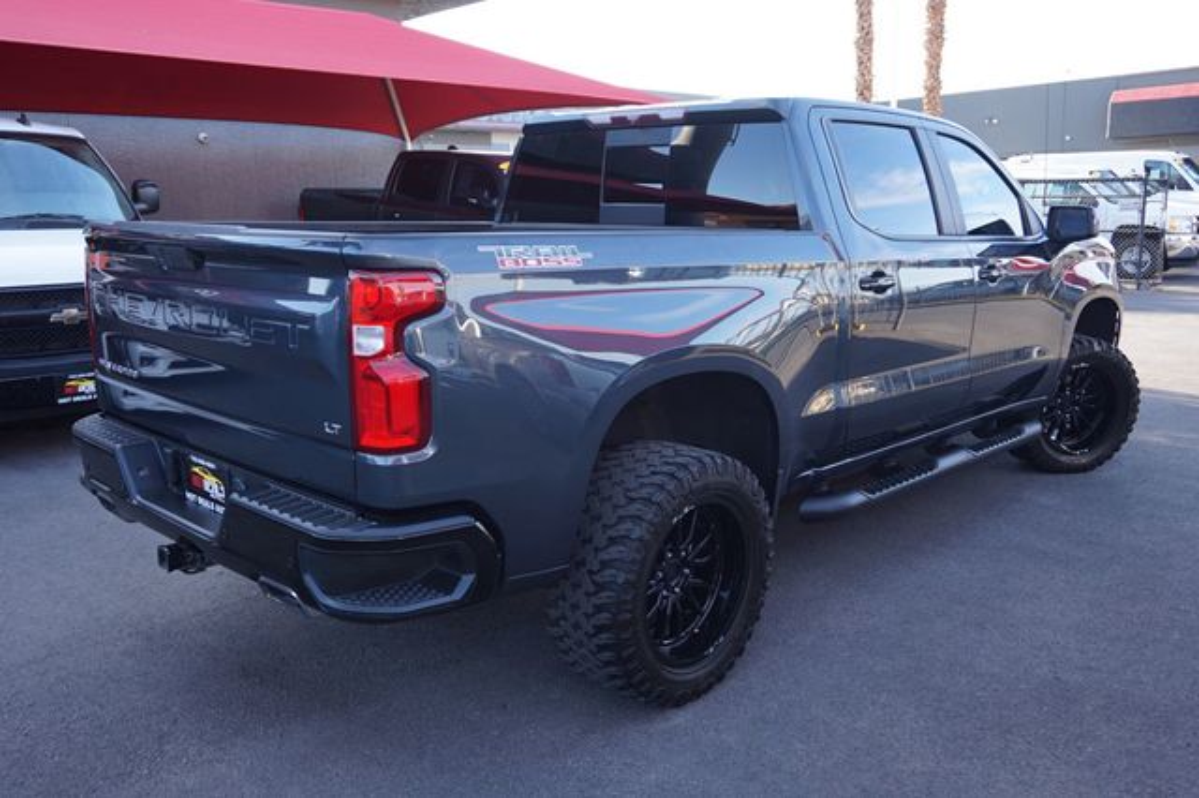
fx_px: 999
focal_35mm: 30
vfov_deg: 43.6
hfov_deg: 62.0
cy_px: 399
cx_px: 600
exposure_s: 1/60
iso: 100
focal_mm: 20
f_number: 4.5
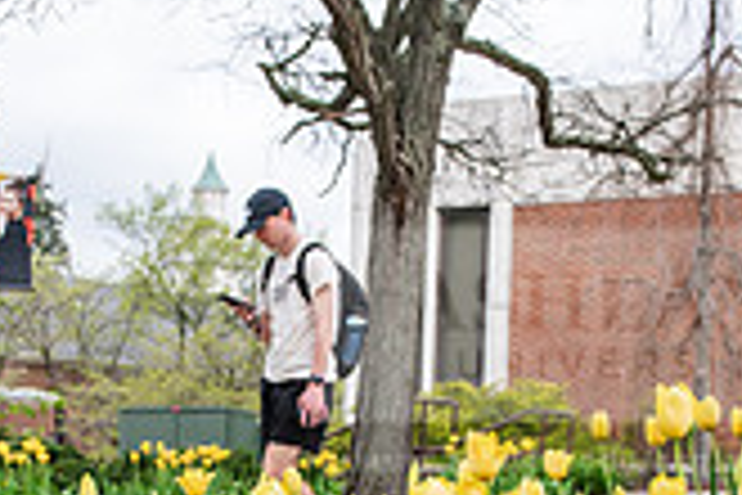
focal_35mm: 79
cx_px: 252
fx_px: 1628
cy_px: 508
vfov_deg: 16.9
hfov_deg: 25.5
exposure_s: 1/250
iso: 100
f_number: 5
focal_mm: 29
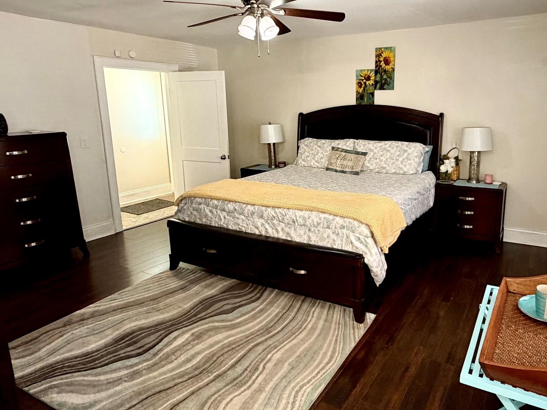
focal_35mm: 24
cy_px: 182
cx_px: 347
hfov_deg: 70.3
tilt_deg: -11.6
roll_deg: +1.6
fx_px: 379
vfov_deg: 56.7
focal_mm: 2.22
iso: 400
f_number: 2.2
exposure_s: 1/60
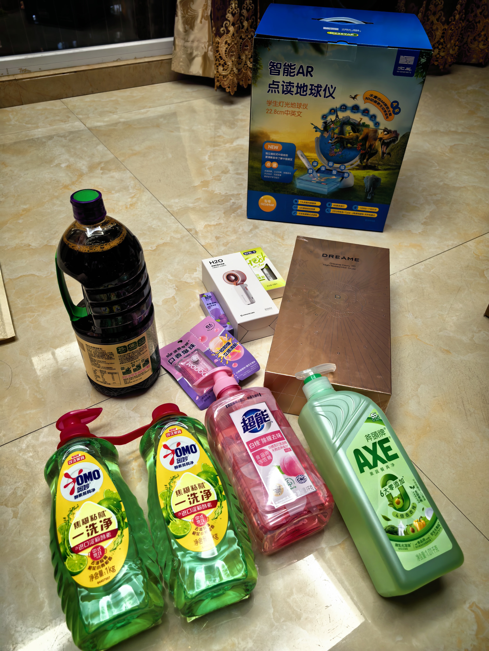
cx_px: 244
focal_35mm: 24
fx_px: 452
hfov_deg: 56.8
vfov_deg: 71.6
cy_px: 326
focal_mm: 6.98
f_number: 2
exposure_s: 1/33.3
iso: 250
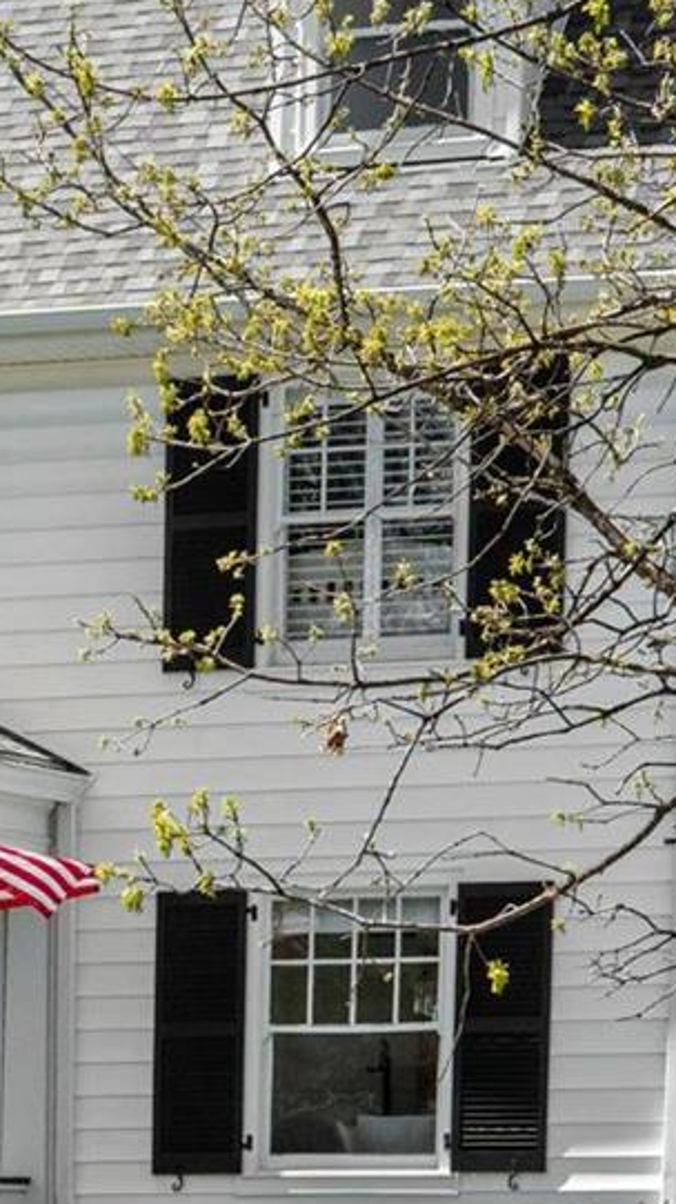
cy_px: 746
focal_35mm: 163
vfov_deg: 13.2
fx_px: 5184
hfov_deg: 7.4
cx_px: -236
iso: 400
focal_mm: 35
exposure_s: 1/800
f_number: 8
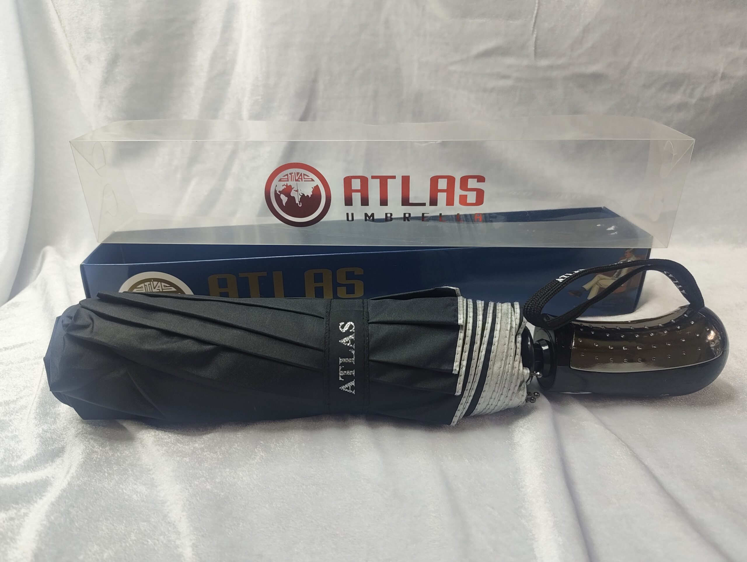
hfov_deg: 71.5
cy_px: 281
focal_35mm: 24
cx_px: 374
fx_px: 519
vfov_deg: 56.9
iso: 111
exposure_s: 1/100
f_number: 1.88
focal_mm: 5.56
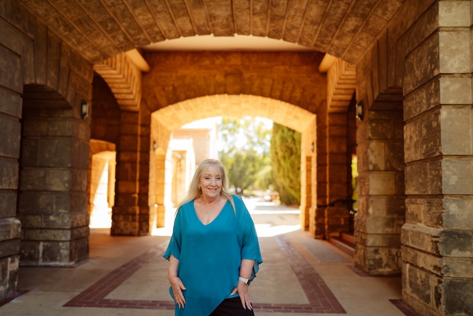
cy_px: 158
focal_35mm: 35
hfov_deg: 54.4
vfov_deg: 37.9
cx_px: 236
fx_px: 460
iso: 100
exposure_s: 1/400
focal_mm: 35
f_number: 1.4
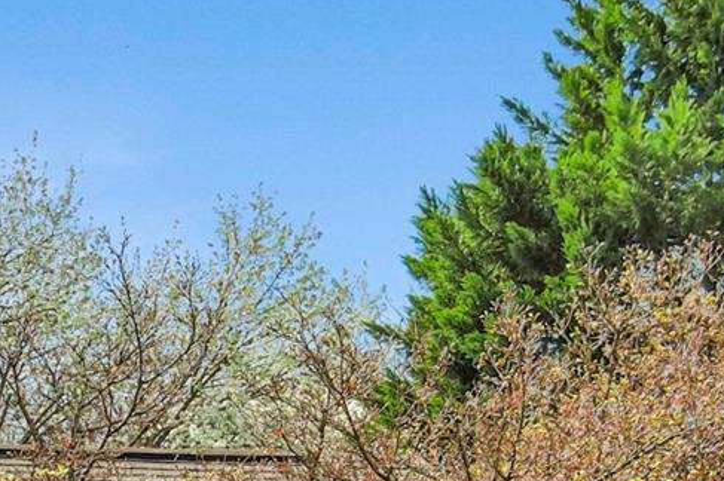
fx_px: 2452
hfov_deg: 16.2
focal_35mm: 122
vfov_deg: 10.5
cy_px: 868
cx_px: -97
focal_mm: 10.57
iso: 100
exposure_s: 1/750
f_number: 2.8
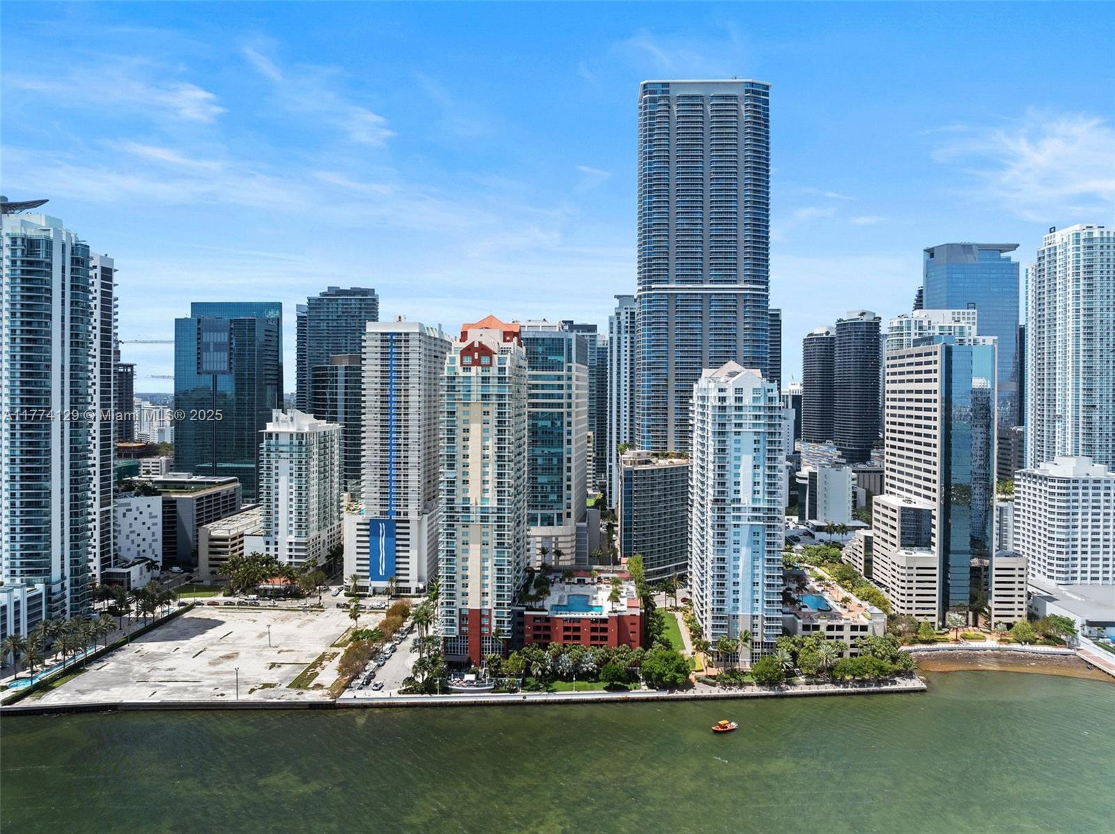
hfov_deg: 71.6
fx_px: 772
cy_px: 417
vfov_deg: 56.7
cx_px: 558
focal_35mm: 24
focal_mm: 12.29
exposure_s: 1/1250
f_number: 2.8
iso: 100
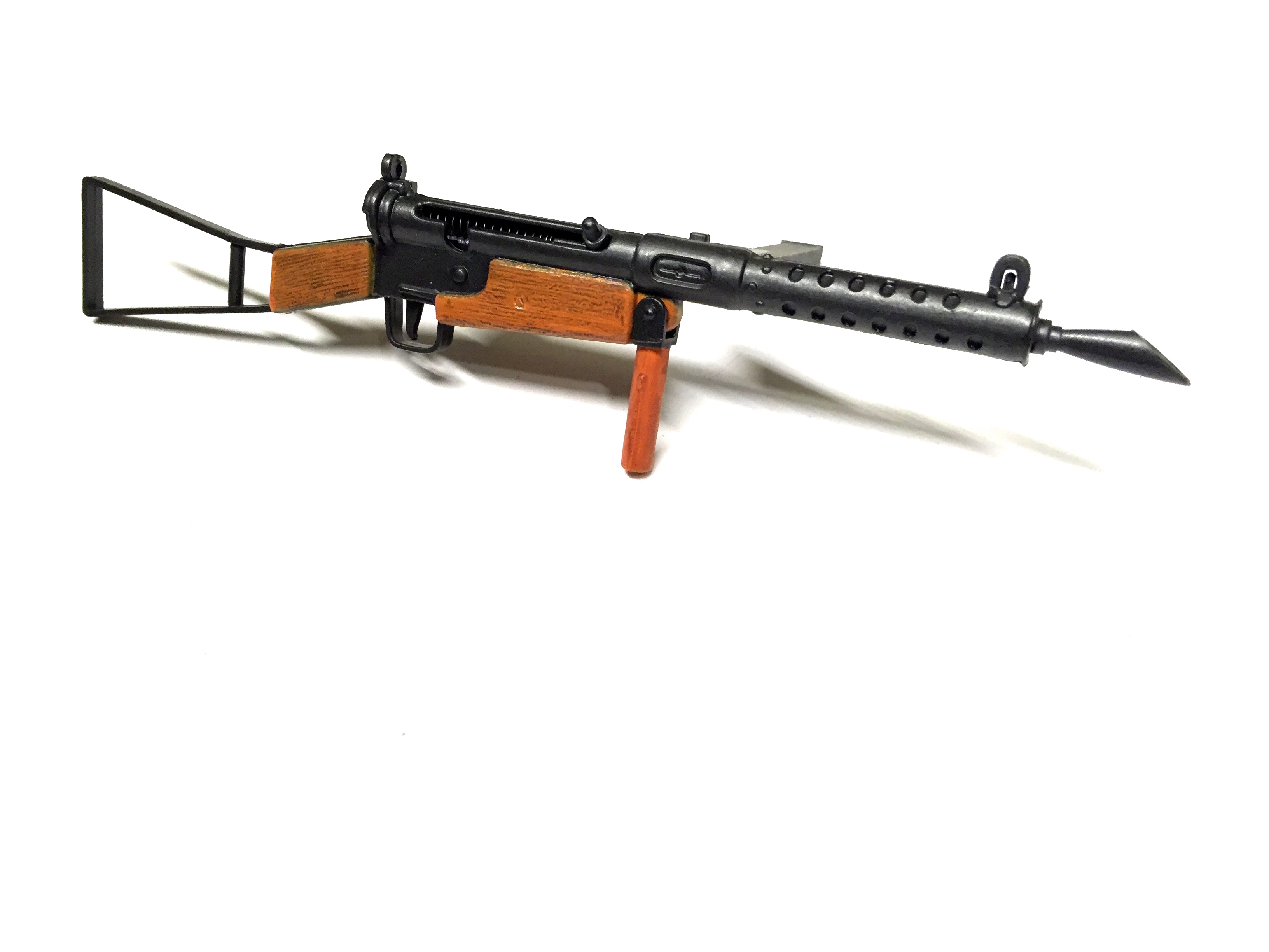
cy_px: 476
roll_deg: +2.2
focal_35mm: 29
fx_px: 1063
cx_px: 634
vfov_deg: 48.2
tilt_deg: -43.2
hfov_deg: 61.7
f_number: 2.2
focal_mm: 4.15
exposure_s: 1/30
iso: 40
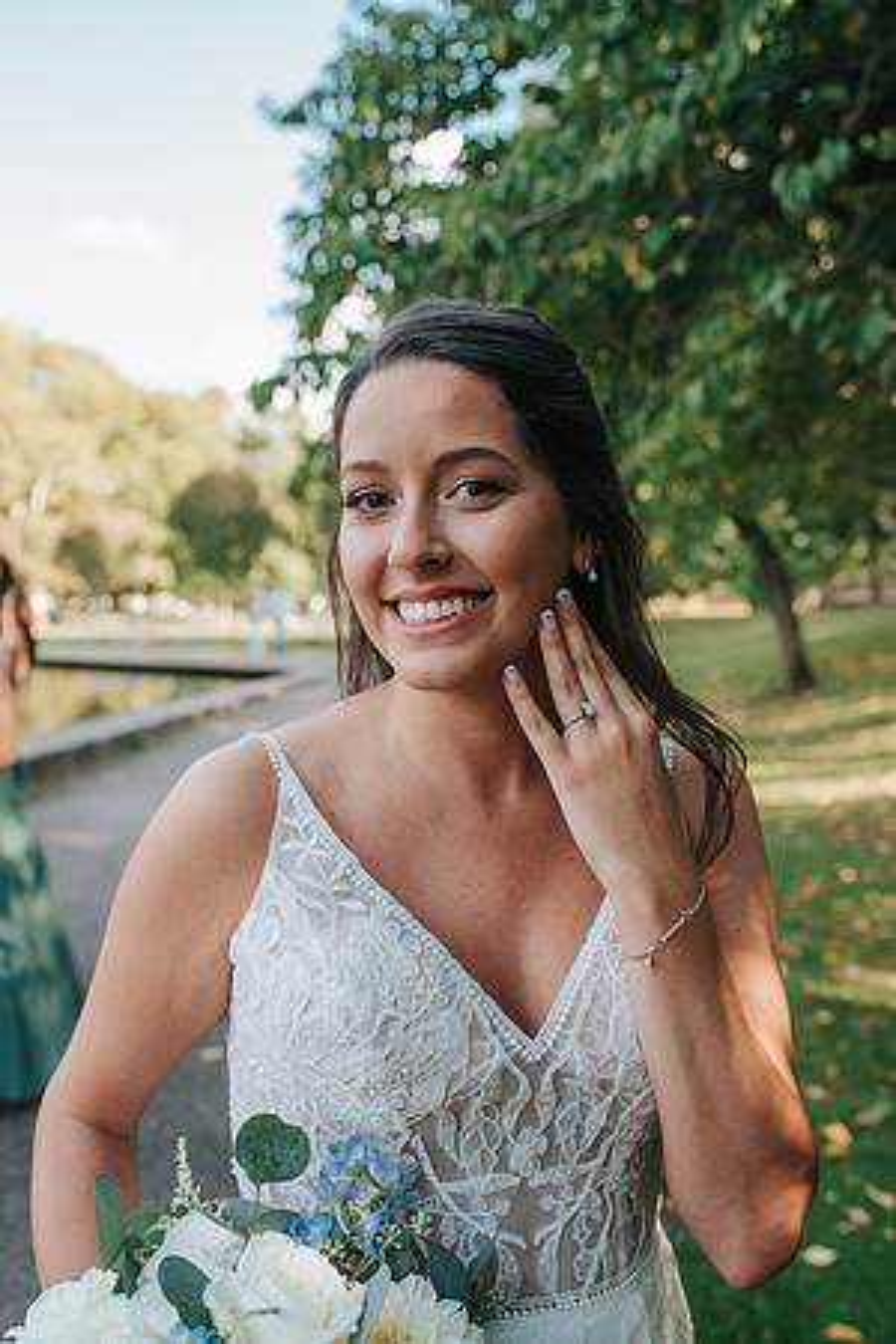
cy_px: 672
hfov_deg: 37.9
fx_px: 1307
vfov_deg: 54.4
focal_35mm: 35
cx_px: 448
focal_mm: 35
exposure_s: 1/1000
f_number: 4
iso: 1000
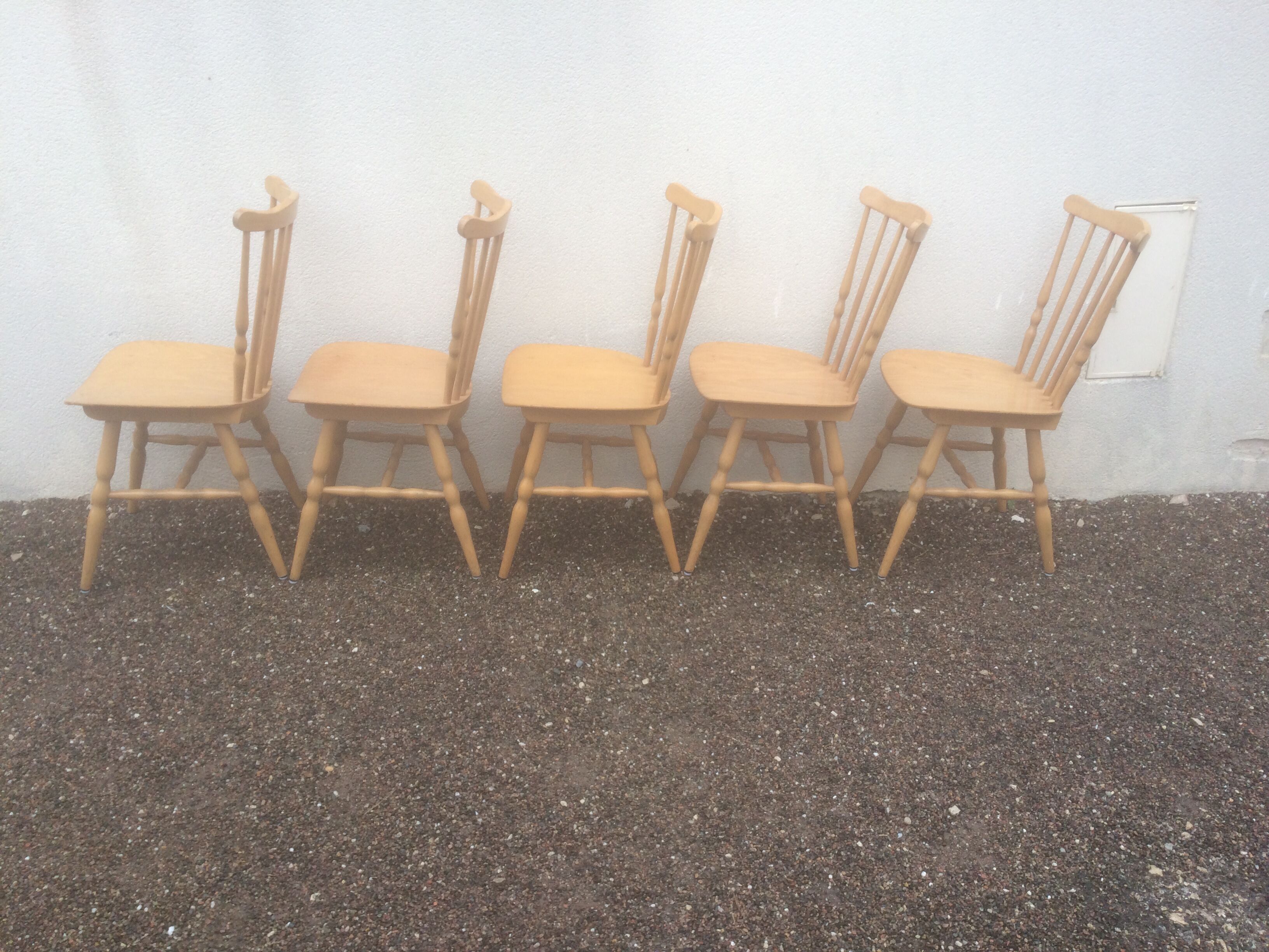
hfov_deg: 61.7
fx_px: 1063
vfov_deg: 48.2
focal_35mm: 29
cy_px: 476
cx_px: 634
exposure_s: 1/100
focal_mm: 4.15
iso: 50
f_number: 2.2
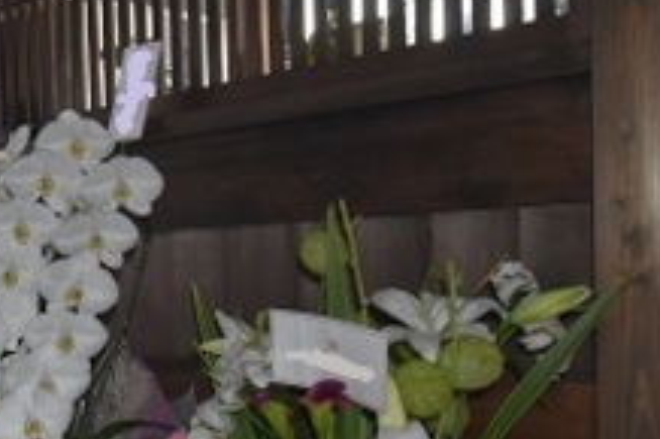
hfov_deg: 31.7
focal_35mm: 55
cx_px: -76
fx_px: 1015
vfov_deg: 24.2
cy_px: 316
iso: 1600
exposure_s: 1/125
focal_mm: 13
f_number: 4.8
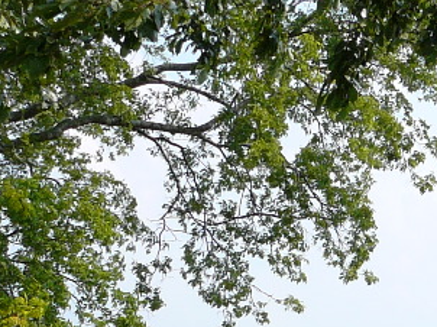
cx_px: 583
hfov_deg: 16.0
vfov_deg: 12.4
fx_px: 1463
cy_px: 422
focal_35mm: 116
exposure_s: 1/400
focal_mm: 5.2
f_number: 5
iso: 80
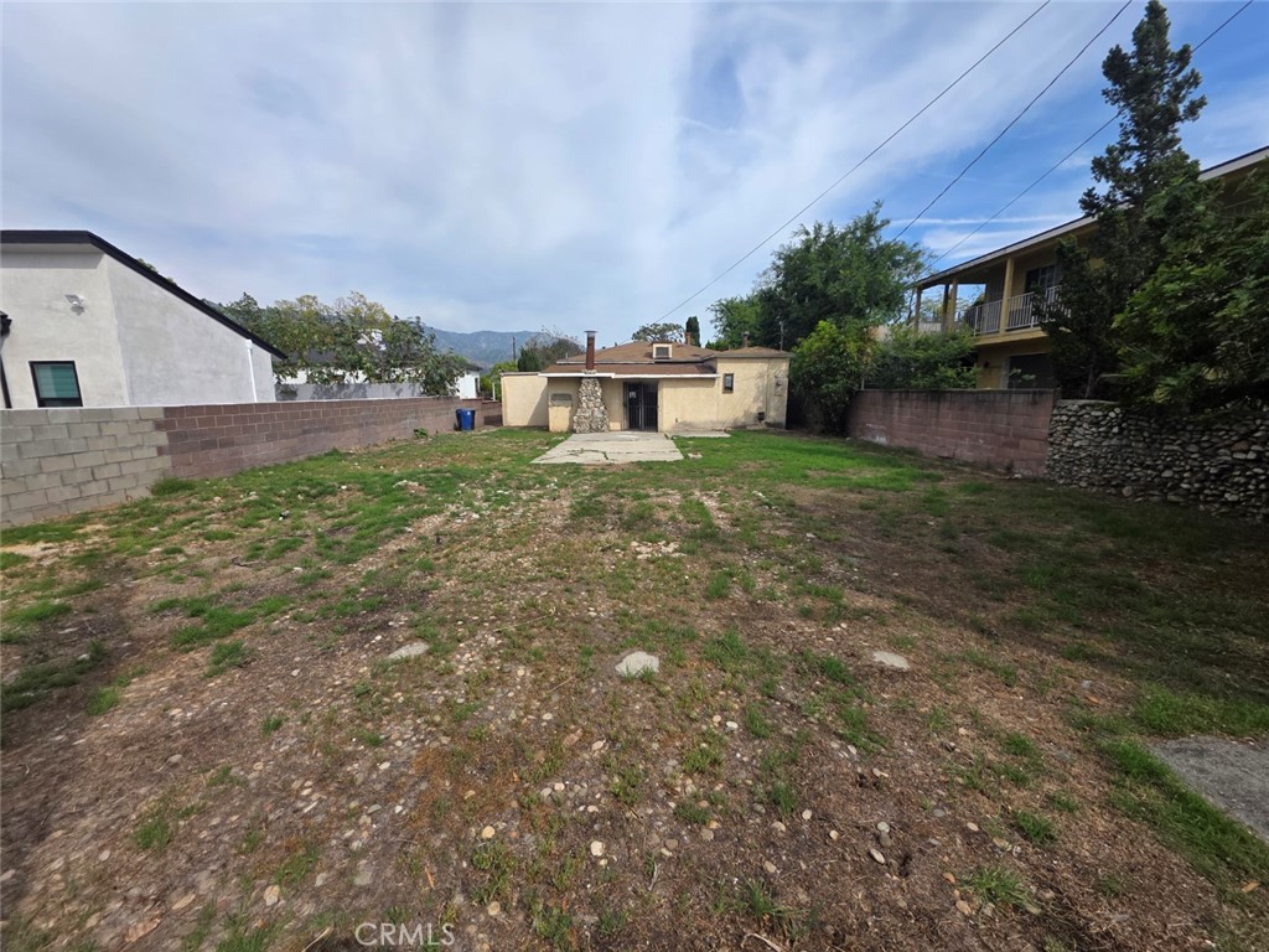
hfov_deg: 106.2
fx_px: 477
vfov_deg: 89.9
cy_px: 476
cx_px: 634
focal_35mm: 13
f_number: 1.9
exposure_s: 1/2510
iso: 40
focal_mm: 2.2
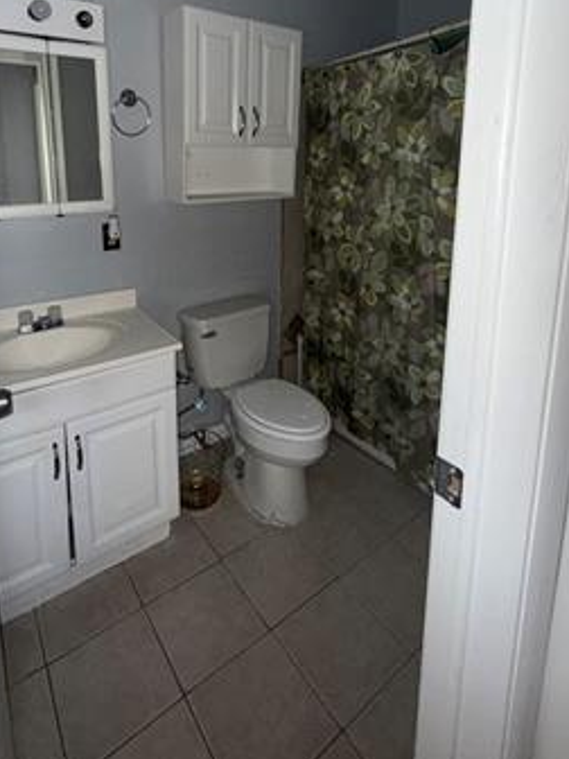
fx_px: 438
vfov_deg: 78.1
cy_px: 233
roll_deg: +0.3
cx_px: 239
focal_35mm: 20
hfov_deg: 65.6
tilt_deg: -10.2
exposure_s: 1/40
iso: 200
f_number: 2.2
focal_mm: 2.22
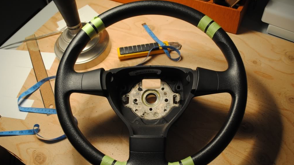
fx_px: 273
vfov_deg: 33.6
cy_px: 96
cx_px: 146
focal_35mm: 35
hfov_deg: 56.6
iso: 280
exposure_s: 1/30
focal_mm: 22
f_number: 3.8
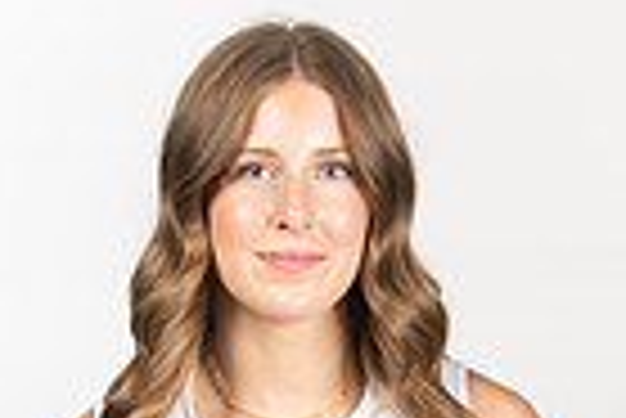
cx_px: 275
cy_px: 921
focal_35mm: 194
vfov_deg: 6.8
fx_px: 3377
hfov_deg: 10.6
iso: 200
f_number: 7.1
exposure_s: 1/500
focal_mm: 60
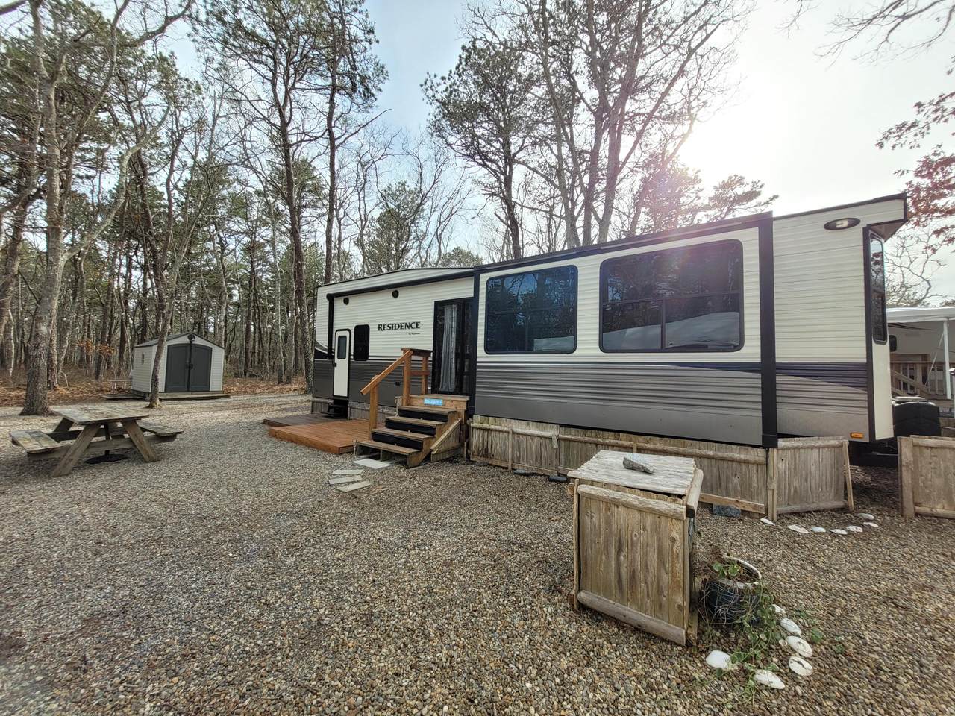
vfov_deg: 89.9
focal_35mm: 13
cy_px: 358
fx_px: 359
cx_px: 478
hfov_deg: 106.2
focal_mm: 1.74
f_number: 2.2
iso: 40
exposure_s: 1/518
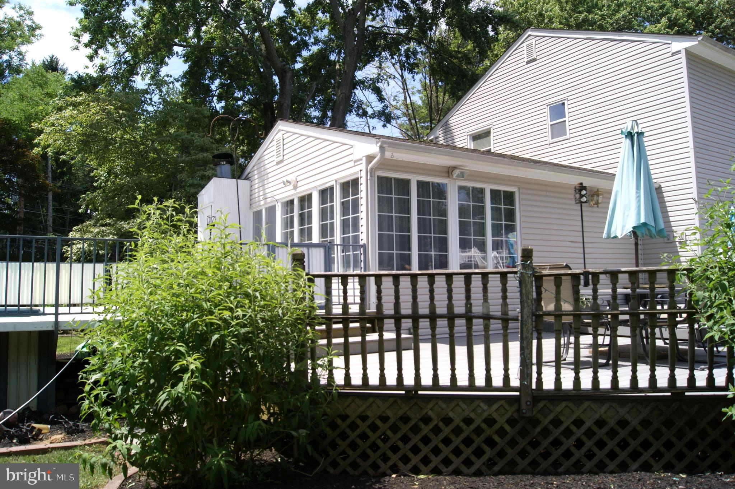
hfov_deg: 67.4
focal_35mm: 27
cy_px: 244
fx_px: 551
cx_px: 368
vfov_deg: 47.9
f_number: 10
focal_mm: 18
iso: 100
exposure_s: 1/125
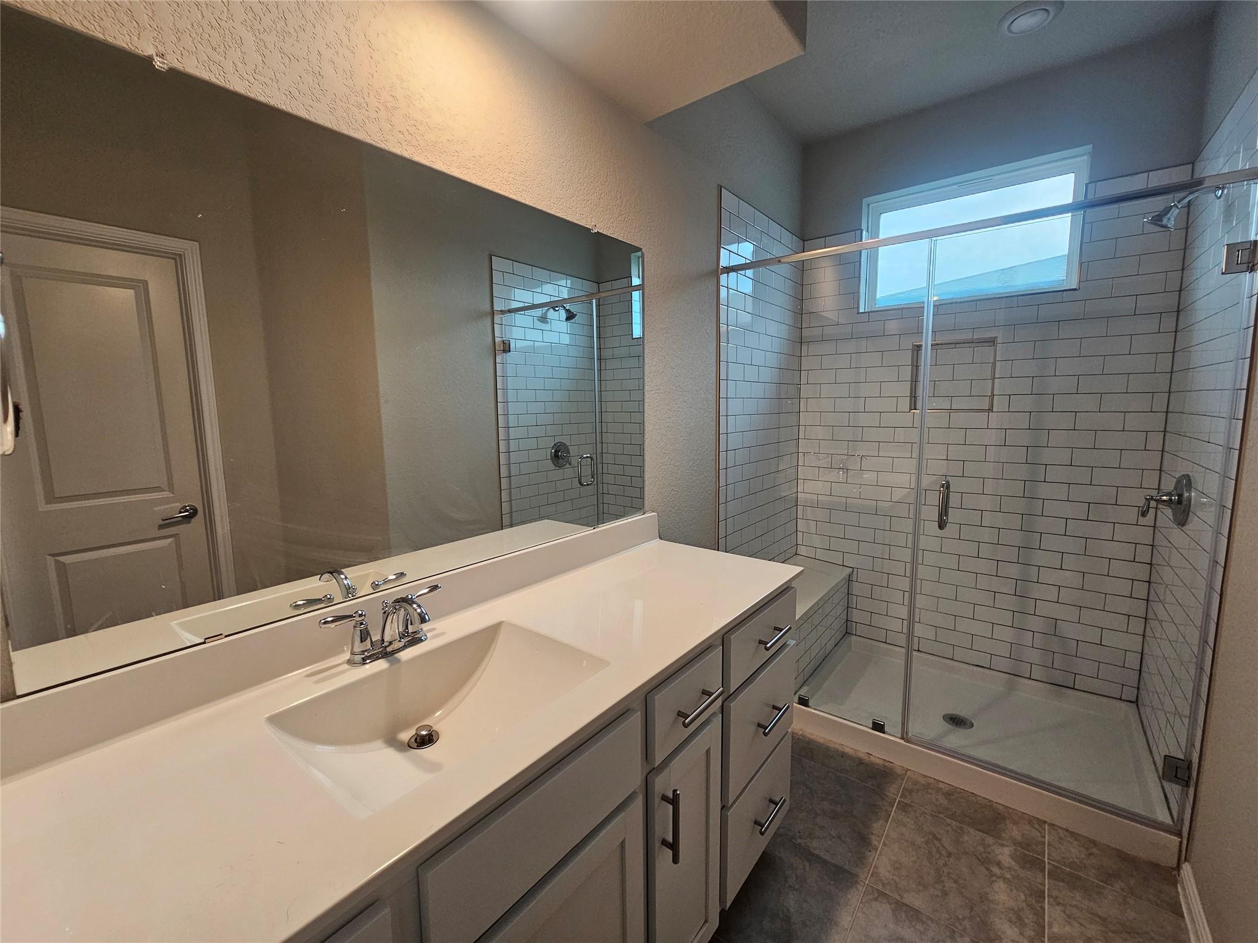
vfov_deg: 89.9
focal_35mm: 13
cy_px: 472
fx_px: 472
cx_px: 629
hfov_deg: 106.2
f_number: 2.2
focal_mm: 2.2
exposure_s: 1/60
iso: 125
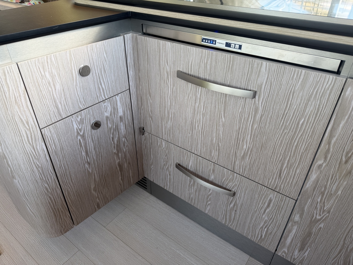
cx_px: 176
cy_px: 132
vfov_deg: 56.8
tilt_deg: -32.6
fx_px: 245
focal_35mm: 24
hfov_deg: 71.6
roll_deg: -2.7
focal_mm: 6.76
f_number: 1.78
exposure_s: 1/100
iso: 80
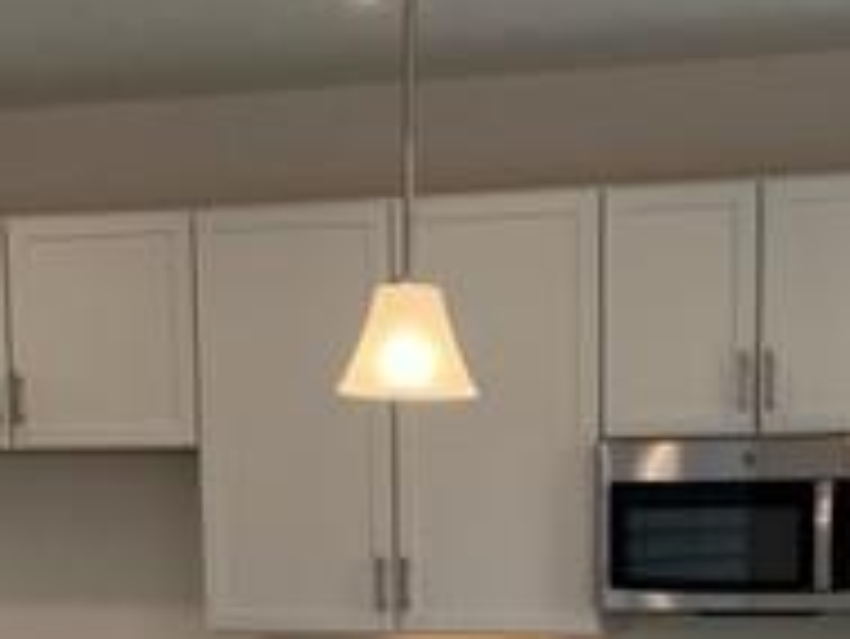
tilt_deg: -6.3
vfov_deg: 16.1
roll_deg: +0.8
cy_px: 774
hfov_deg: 22.2
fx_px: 2162
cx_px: 504
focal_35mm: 88
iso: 50
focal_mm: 5.7
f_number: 1.5
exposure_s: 1/333
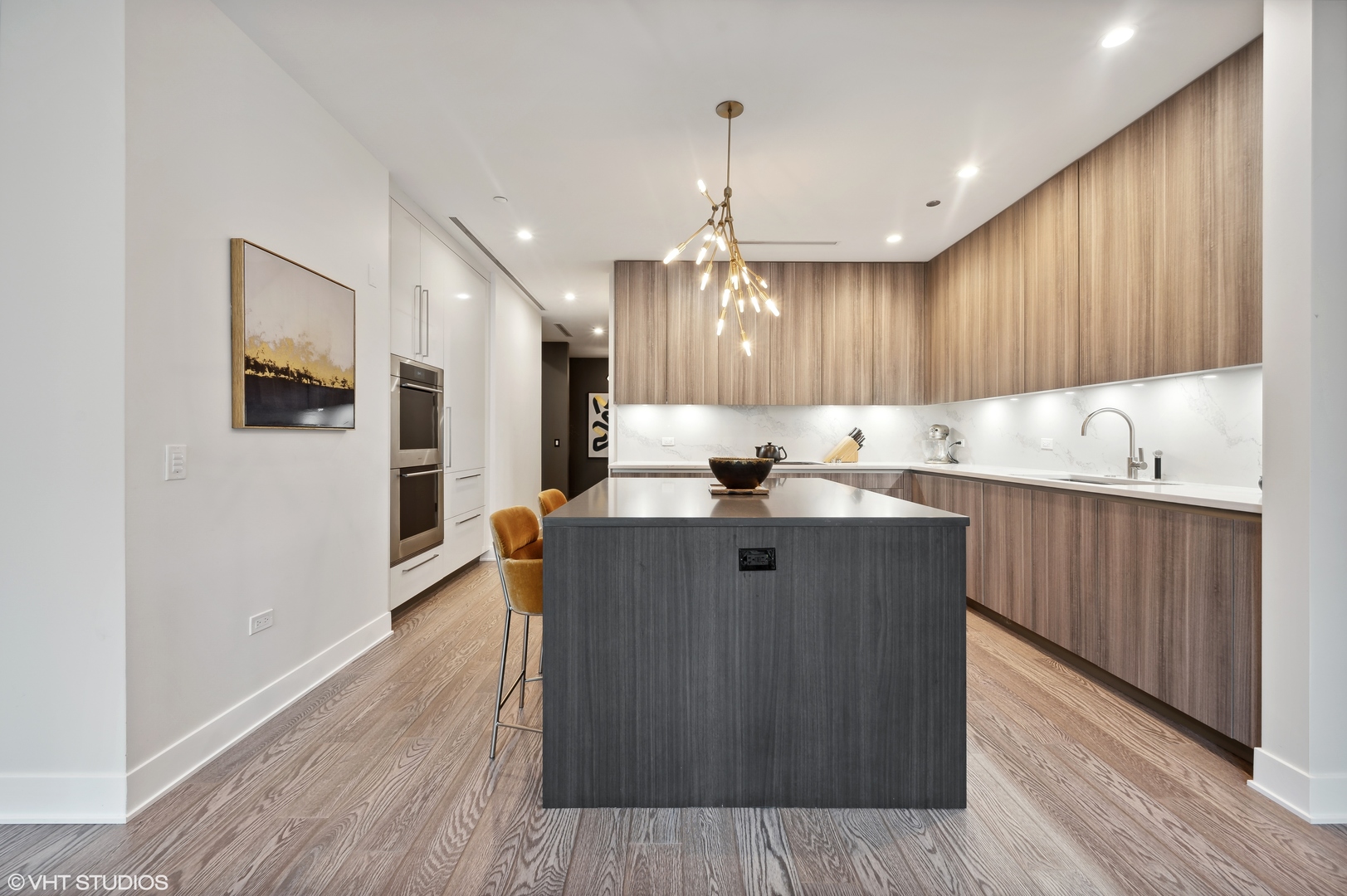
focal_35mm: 14
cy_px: 448
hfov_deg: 104.3
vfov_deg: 81.1
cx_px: 674
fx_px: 523
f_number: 9
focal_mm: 14
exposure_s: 1
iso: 100
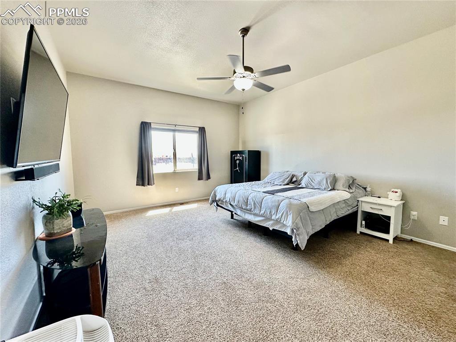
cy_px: 171
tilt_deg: -4.7
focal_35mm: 14
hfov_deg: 102.1
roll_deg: +0.8
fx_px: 184
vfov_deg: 85.6
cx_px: 228
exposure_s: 1/120
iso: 200
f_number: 2.2
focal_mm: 2.22
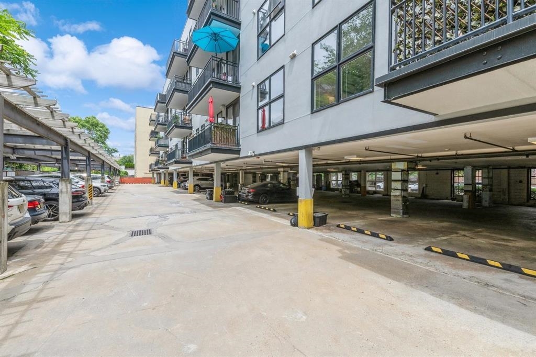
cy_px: 178
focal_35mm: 15
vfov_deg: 77.3
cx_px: 268
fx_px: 223
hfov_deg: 100.4
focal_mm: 15
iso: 640
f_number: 14
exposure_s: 1/200
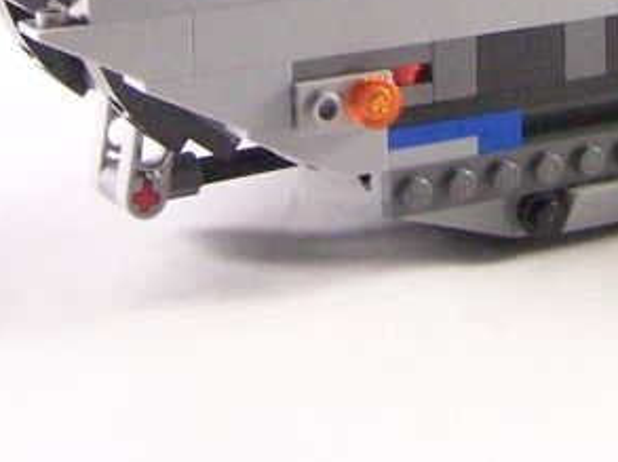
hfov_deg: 14.8
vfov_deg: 10.8
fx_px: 2372
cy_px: -200
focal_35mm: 133
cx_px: 500
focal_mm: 6.3
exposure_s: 1/60
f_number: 3.2
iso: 400
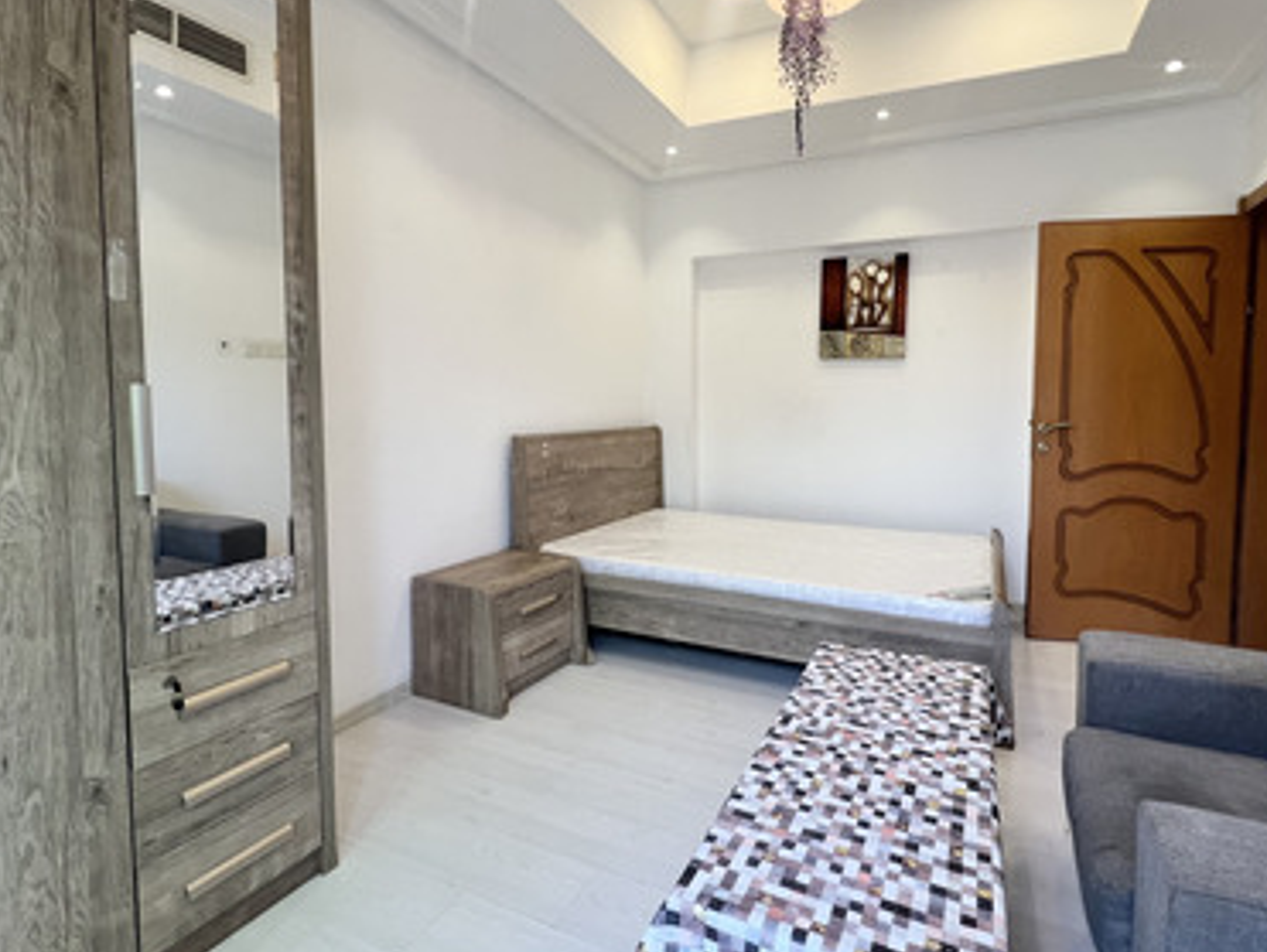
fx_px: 586
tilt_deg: -3.4
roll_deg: -0.4
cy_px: 432
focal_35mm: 16
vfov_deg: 78.0
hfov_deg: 94.0
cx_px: 705
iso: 80
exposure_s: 1/105
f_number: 1.8
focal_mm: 1.57
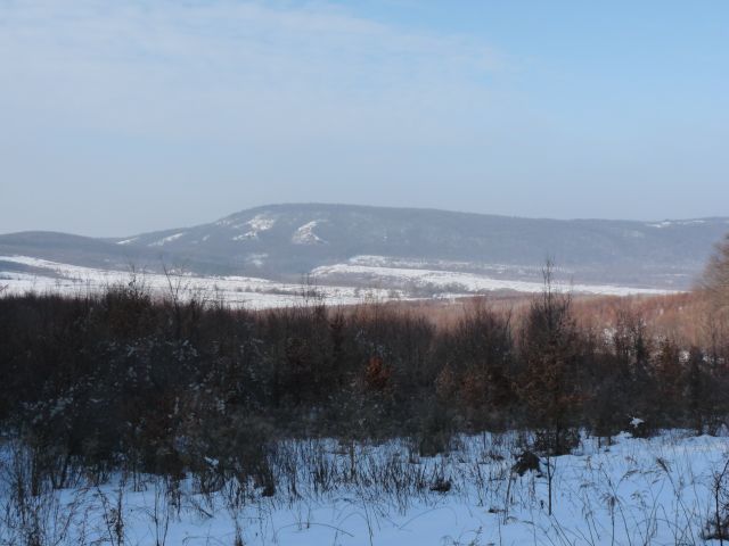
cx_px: 364
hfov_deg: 38.9
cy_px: 273
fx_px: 1032
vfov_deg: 29.7
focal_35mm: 49
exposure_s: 1/400
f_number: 5.6
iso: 160
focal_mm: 8.7
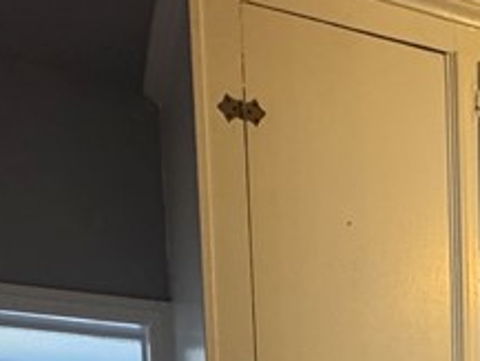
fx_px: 916
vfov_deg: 16.8
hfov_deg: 28.1
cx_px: 445
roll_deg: +1.1
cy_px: 720
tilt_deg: -7.3
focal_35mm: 66
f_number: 2.2
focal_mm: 2.22
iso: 320
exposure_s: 1/60
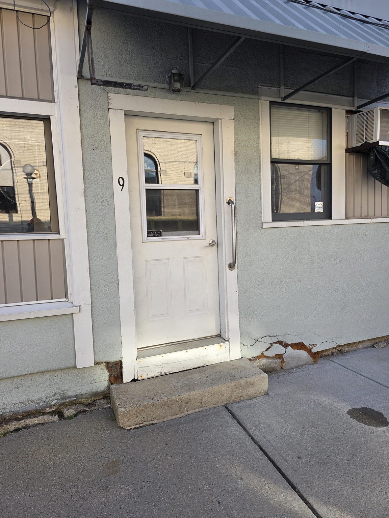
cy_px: 259
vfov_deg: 73.9
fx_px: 345
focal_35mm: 23
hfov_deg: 58.9
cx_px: 194
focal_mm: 6.3
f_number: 1.7
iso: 25
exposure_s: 1/359
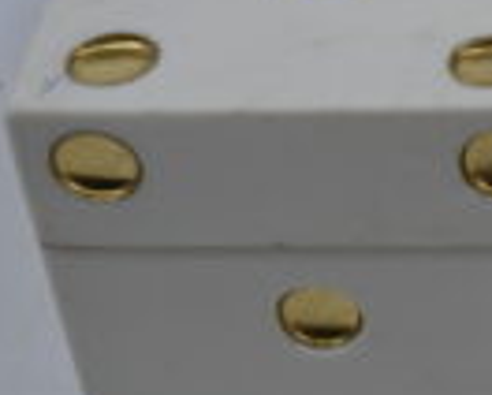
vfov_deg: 10.5
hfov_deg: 12.2
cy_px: 91
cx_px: 835
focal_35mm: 147
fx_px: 2146
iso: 500
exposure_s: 1/125
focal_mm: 34.5
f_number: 9
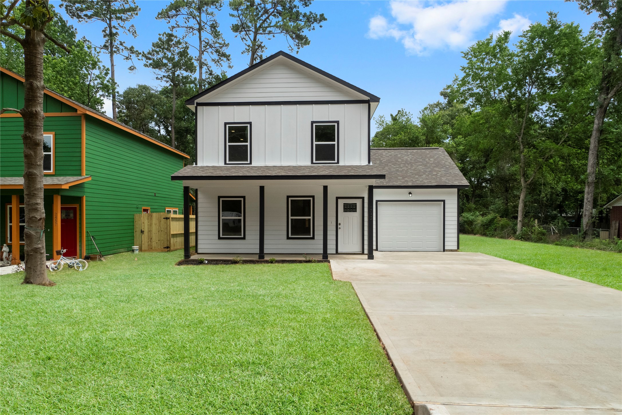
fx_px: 389
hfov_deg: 77.3
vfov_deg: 56.1
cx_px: 311
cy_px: 208
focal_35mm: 22
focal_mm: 15
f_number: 8
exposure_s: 1/640
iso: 2000
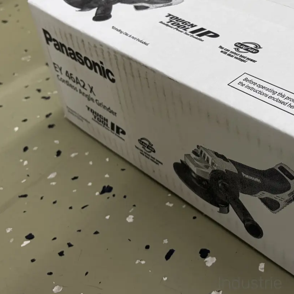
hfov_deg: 30.8
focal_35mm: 54
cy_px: 122
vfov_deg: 31.6
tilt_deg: -38.3
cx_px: 240
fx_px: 519
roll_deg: +5.5
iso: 80
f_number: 1.6
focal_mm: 5.96
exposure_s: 1/50
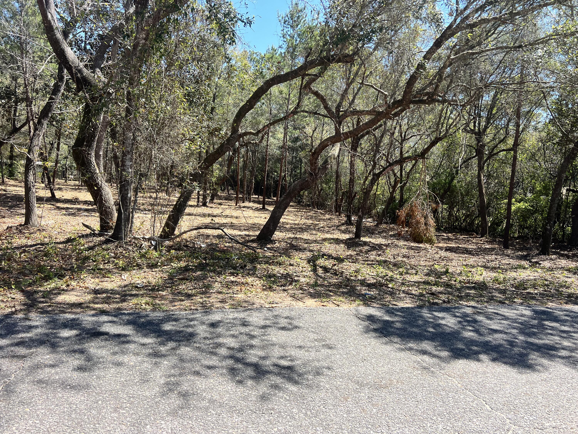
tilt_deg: -6.5
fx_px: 434
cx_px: 289
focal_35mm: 26
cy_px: 217
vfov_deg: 53.1
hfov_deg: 67.3
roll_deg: -7.3
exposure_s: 1/1751
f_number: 1.5
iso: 50
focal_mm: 5.7
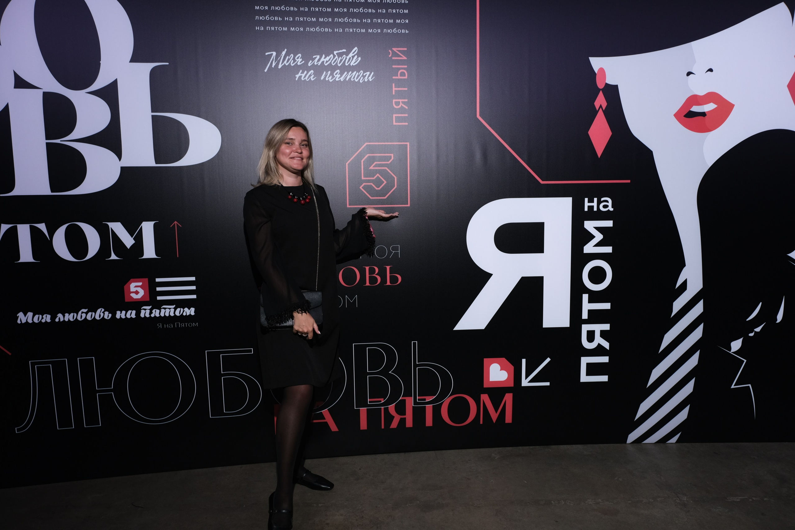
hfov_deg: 71.5
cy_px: 265
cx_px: 398
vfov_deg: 51.3
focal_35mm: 25
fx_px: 552
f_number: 4
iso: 400
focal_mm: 16.5
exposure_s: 1/125
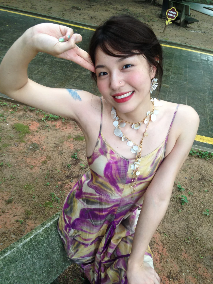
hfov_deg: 42.9
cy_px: 142
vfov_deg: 55.4
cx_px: 106
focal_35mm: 33
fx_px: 271
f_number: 2.4
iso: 80
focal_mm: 4.12
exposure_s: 1/20
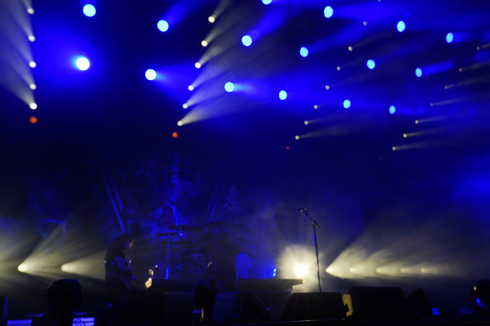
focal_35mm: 32
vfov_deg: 41.1
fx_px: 436
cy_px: 163
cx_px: 245
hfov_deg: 58.7
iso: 100
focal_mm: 32
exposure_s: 1/100
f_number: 6.3
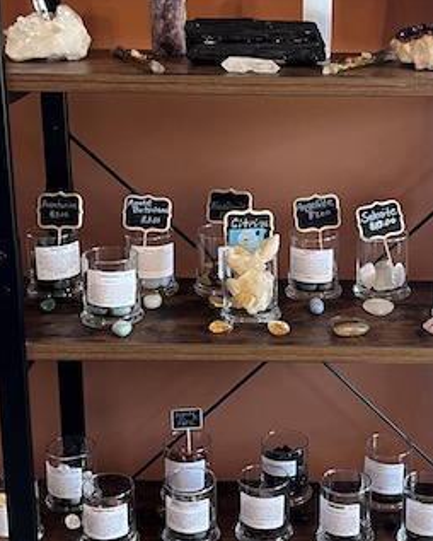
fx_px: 1024
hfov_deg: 23.7
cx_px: 317
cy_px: 213
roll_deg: -0.3
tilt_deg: -14.9
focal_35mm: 64
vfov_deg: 29.5
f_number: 1.5
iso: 200
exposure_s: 1/60
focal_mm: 5.7
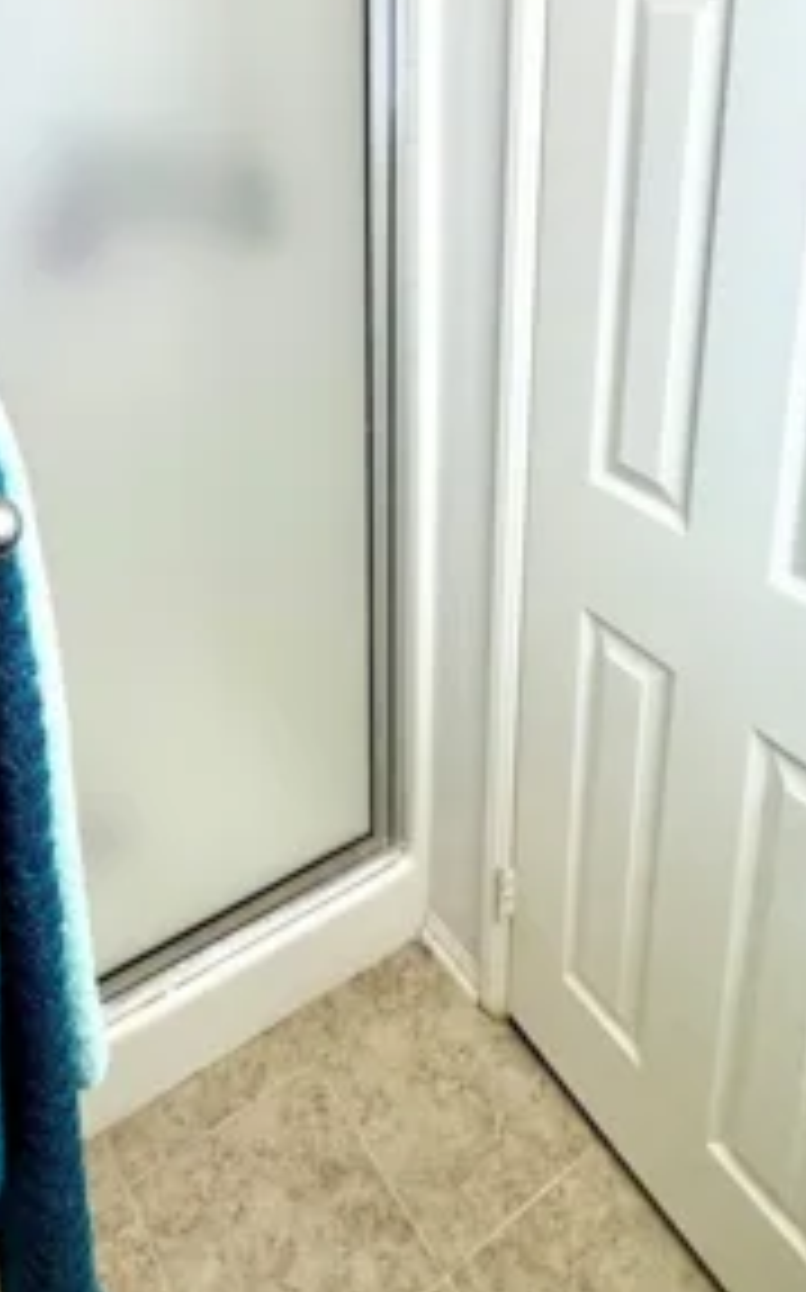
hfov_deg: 42.6
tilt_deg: -14.3
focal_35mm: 29
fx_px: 1021
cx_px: 284
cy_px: 234
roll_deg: +1.7
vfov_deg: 58.9
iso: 80
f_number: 2.2
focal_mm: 2.22
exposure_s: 1/120
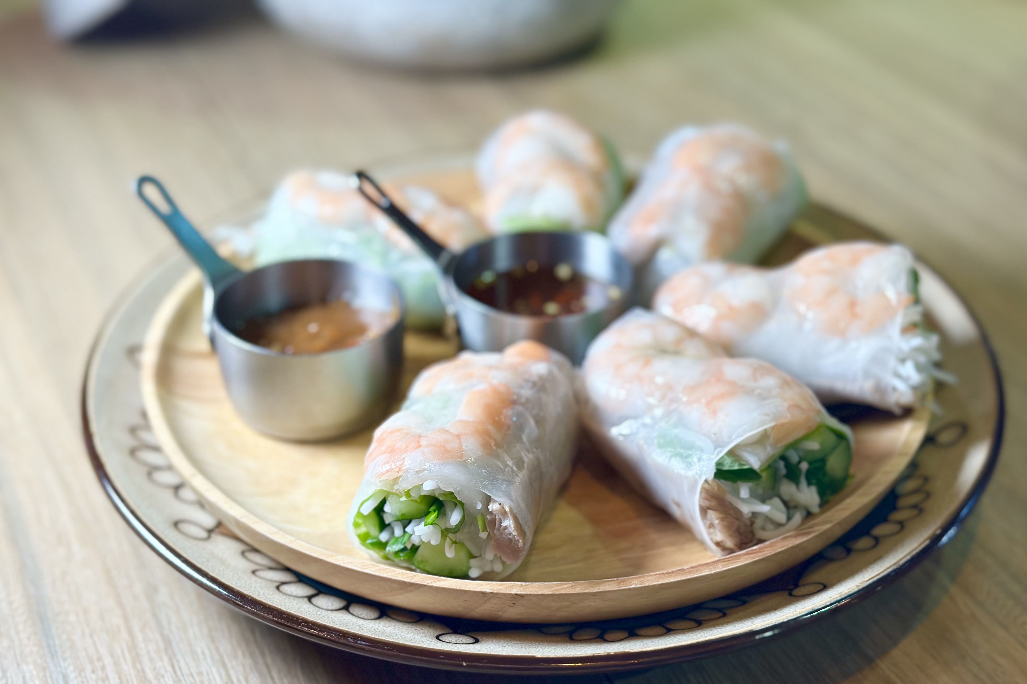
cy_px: 383
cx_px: 514
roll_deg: +1.3
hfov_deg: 39.6
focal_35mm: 50
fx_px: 1426
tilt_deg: -35.2
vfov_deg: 27.0
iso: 125
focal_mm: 6.86
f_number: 1.78
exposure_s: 1/130
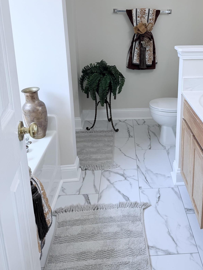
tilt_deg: -16.0
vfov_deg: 51.6
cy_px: 89
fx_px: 274
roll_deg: -0.3
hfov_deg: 39.8
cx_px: 147
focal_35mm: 35
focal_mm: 6.76
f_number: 1.78
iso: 64
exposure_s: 1/246
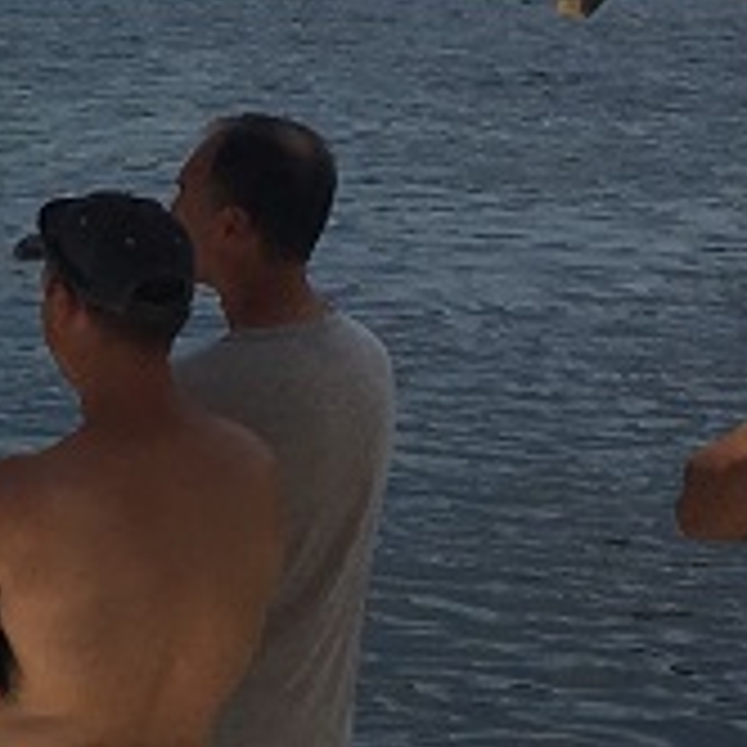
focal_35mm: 187
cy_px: 198
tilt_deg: -7.5
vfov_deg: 9.3
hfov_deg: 8.8
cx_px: -778
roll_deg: +0.1
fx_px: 4566
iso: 25
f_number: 2.2
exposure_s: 1/2747
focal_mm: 4.15
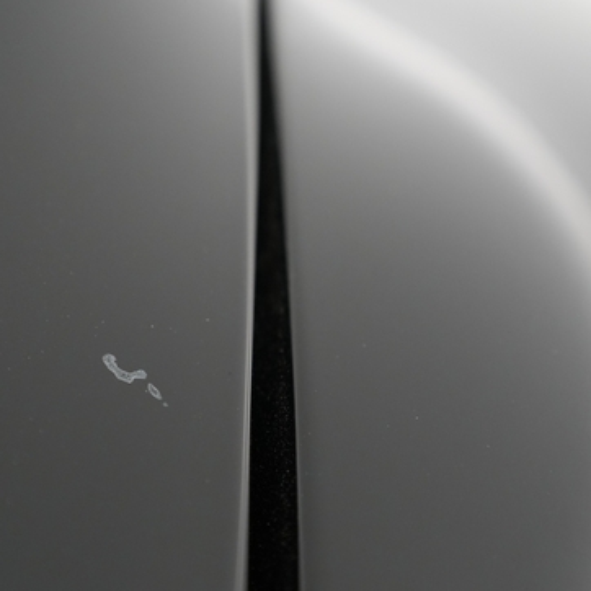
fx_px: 811
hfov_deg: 39.8
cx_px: 235
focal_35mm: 42
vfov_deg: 40.0
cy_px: 292
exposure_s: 1/80
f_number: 4
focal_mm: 28
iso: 3200
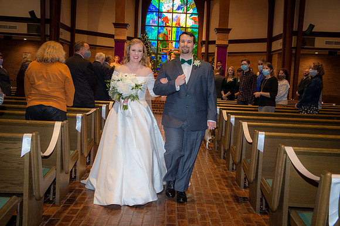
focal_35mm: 45
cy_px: 113
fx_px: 425
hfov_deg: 43.6
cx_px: 170
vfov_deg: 29.8
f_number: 5.6
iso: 1600
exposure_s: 1/125
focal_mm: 45
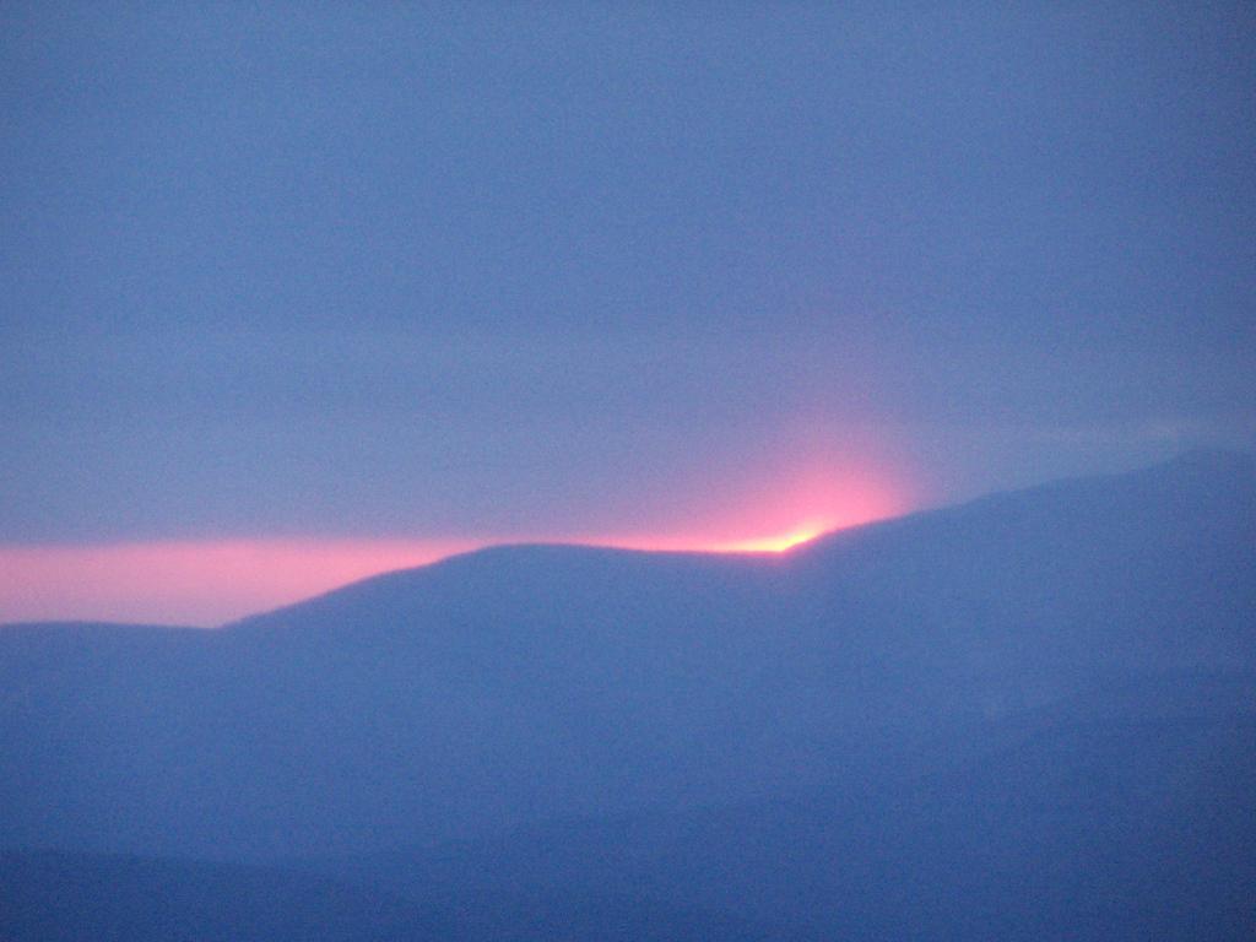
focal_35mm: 380
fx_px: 13788
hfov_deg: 5.2
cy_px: 471
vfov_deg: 3.9
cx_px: 628
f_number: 3.7
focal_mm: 63
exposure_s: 1/60
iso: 400
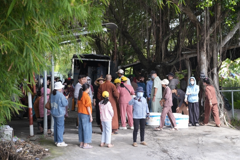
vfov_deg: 15.9
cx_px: 119
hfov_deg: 23.6
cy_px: 80
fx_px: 573
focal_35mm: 86
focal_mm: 85
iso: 500
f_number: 2.8
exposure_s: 1/1600
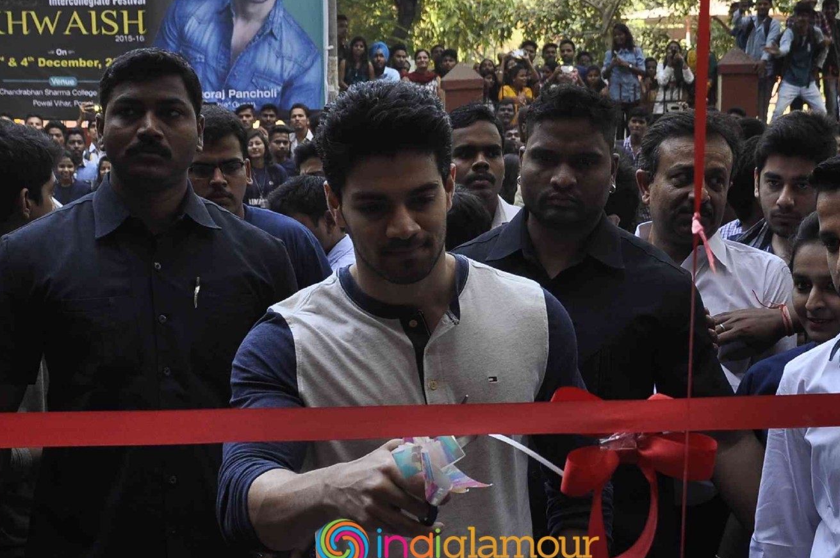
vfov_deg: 21.8
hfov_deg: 32.4
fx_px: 1445
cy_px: 354
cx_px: 457
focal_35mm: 62
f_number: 5.6
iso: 400
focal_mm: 24
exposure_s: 1/200
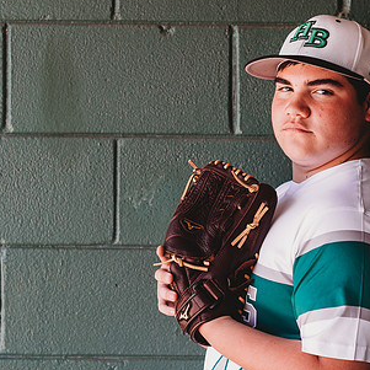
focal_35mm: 144
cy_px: 200
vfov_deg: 12.1
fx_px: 1741
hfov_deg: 12.1
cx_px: 188
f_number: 2.8
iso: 100
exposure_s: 1/160
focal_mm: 85
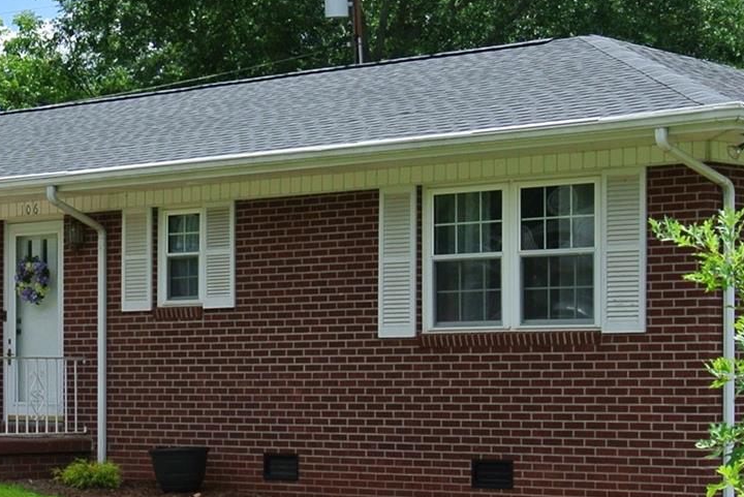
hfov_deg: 18.3
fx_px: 2295
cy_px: 420
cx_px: 173
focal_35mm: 111
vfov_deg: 12.3
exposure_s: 1/640
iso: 100
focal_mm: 14.5
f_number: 4.5
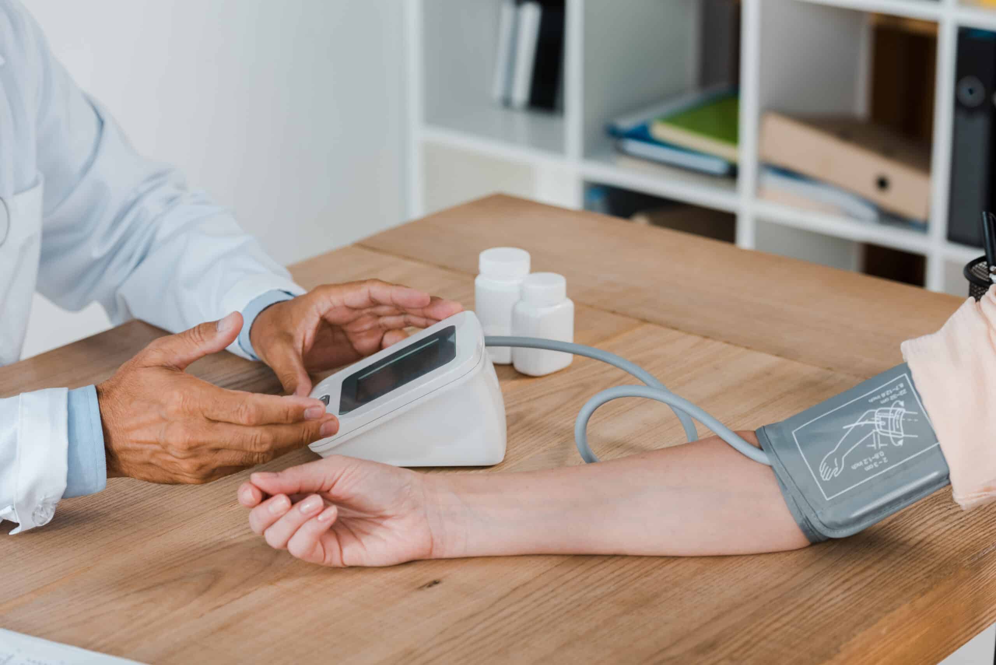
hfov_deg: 21.5
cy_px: 332
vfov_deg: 14.4
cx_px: 498
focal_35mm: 95
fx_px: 2629
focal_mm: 95
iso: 125
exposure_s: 1/160
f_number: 5
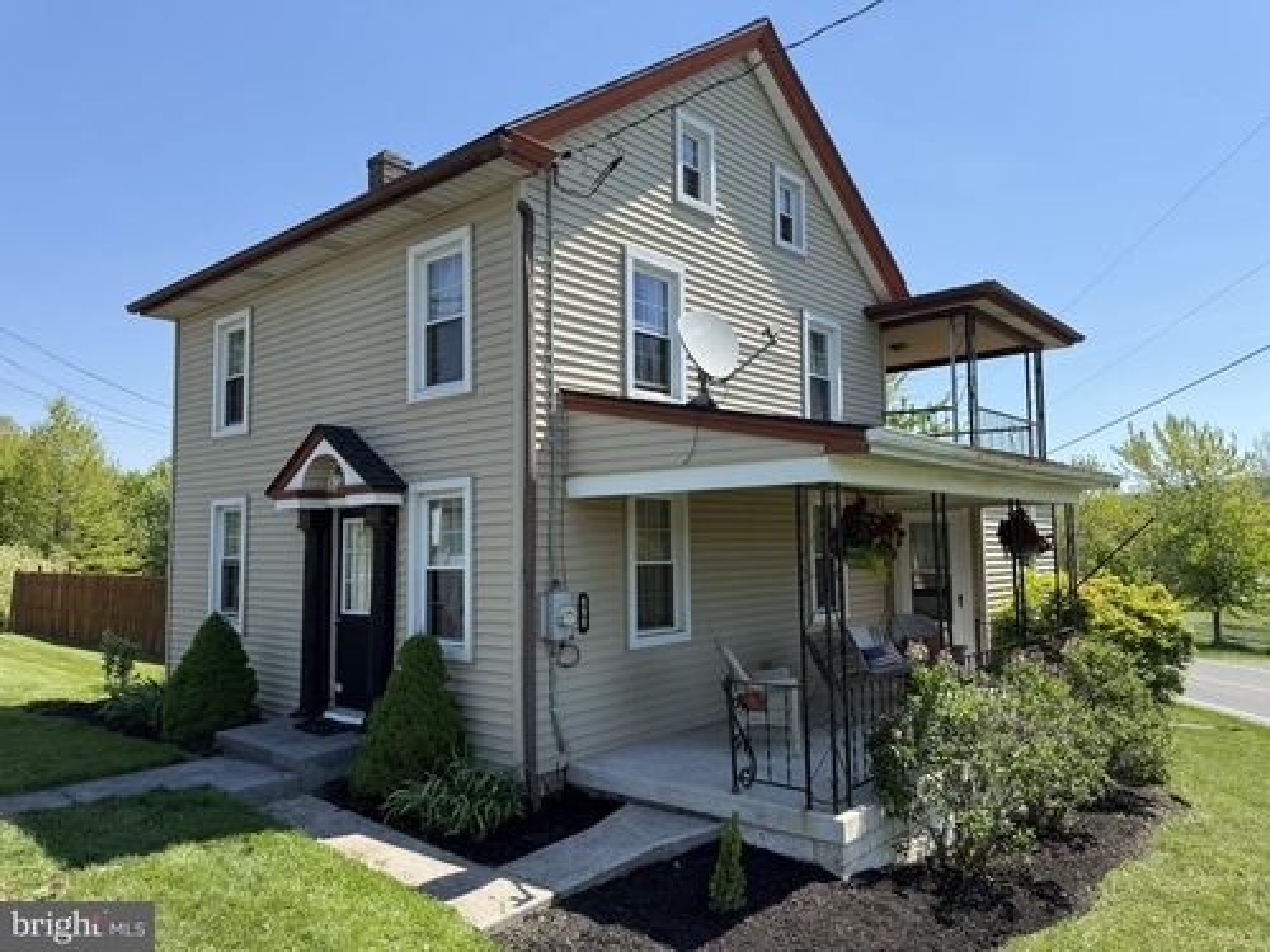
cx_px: 635
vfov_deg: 56.8
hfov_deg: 71.6
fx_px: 881
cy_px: 476
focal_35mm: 24
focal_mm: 6.76
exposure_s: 1/2801
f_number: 1.78
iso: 80
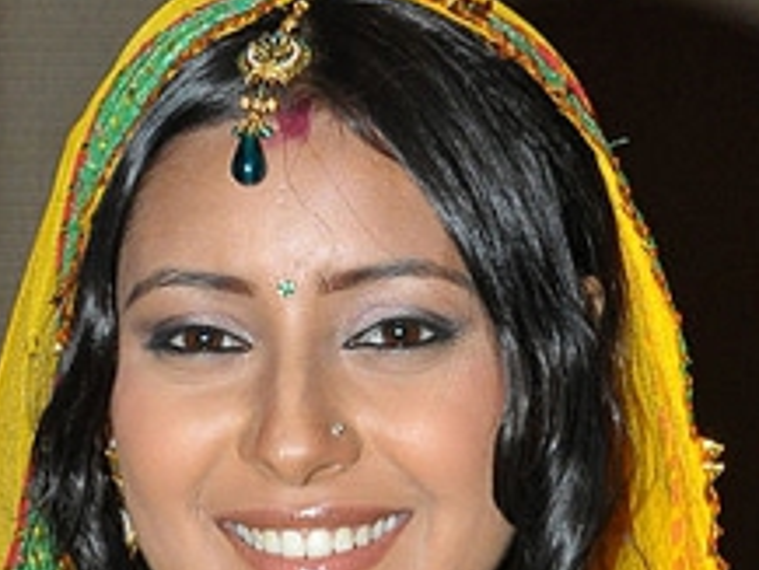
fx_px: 2501
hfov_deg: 17.3
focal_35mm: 114
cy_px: 406
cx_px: 353
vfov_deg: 13.0
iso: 800
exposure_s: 1/160
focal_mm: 42
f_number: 8
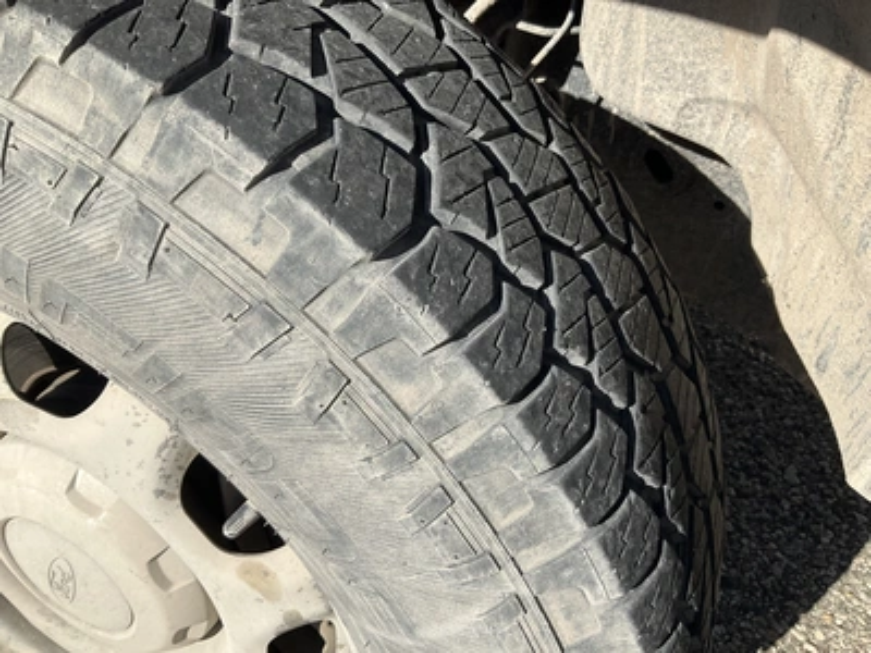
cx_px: 436
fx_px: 730
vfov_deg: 48.2
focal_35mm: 29
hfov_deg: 61.7
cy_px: 326
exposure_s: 1/1730
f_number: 1.8
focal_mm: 3
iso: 25
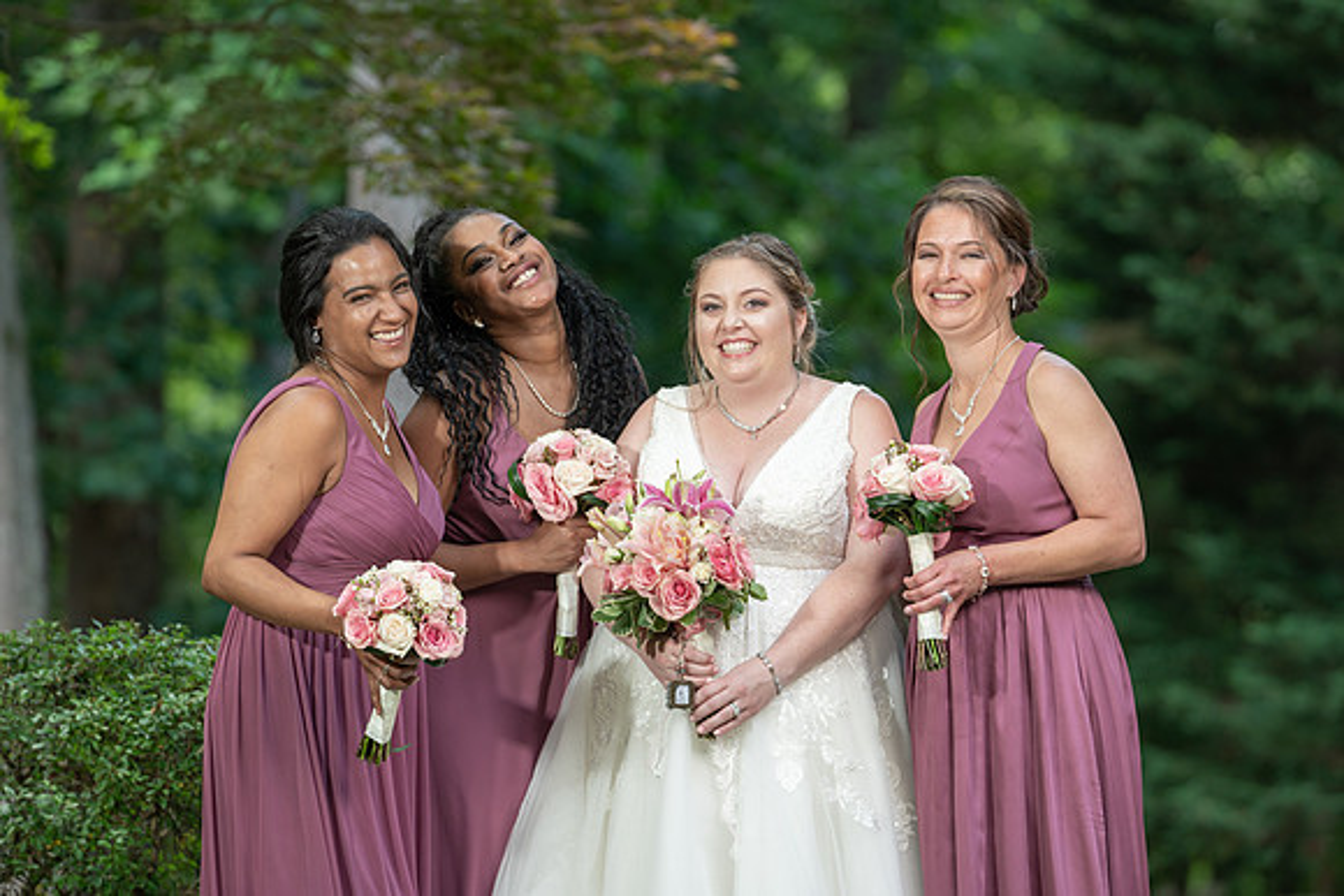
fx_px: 7425
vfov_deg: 6.9
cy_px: 436
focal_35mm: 199
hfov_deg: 10.3
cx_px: 703
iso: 400
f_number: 4
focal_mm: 189
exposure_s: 1/200
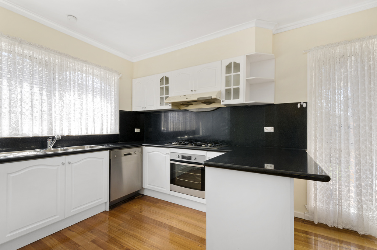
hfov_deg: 100.5
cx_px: 188
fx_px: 157
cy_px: 125
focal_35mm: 15
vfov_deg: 77.1
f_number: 9
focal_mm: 10
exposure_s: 1/5
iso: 100
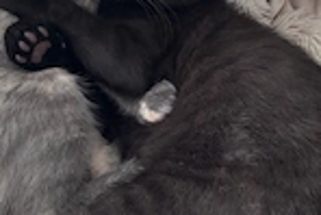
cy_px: 22
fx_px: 652
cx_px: 121
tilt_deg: -48.2
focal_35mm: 73
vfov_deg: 18.4
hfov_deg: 27.6
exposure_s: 1/60
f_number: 1.6
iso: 320
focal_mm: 5.96
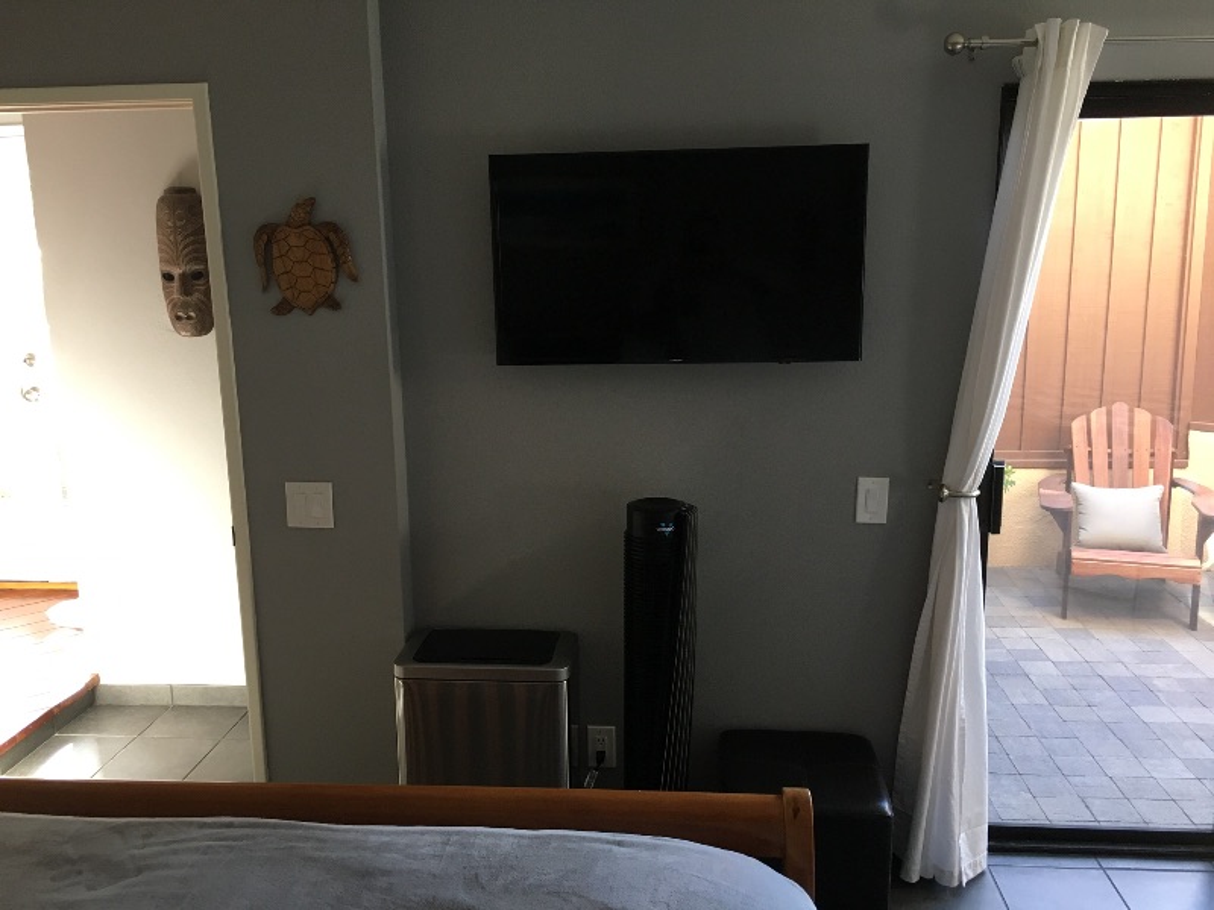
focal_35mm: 29
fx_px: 1017
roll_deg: +1.2
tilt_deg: -10.2
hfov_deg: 61.7
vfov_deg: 48.2
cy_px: 455
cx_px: 607
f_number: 2.2
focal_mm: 4.15
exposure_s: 1/30
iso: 80
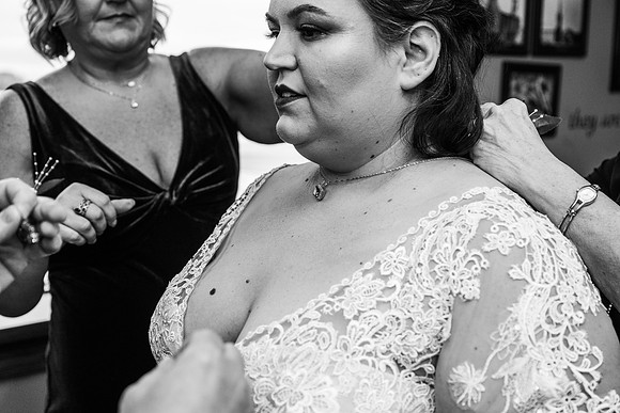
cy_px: 206
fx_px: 741
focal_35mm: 43
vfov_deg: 31.2
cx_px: 310
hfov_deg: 45.4
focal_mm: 43
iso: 1250
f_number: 4.5
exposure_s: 1/200
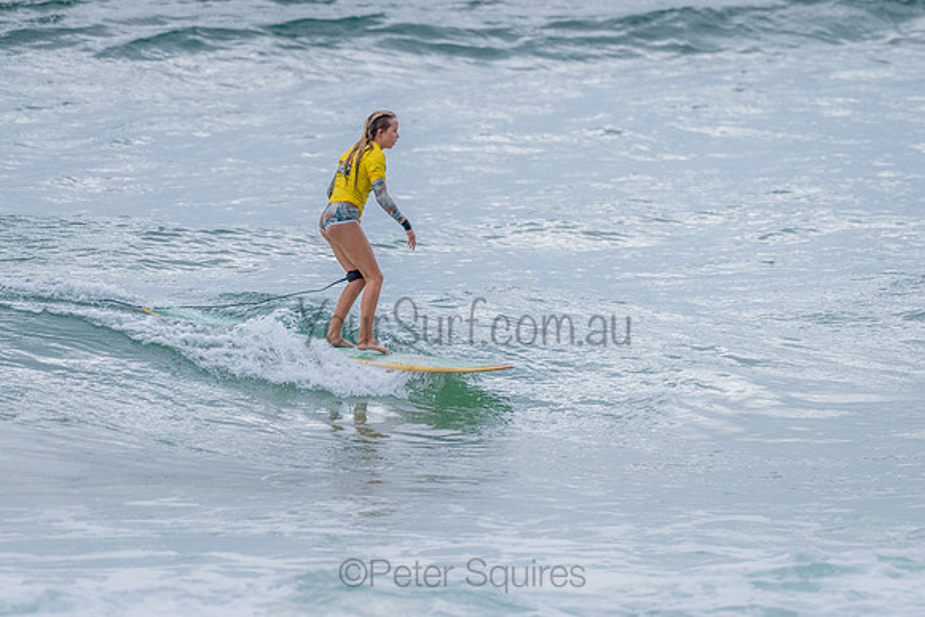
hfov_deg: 3.4
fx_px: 15754
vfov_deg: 2.2
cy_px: 240
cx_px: 364
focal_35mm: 613
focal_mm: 500
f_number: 5.6
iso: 900
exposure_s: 1/2000
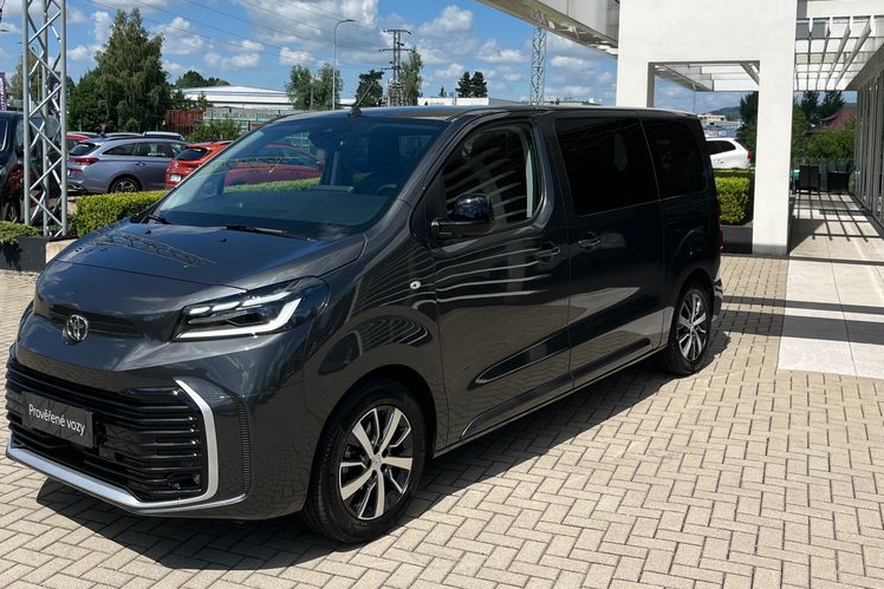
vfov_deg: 35.6
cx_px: 417
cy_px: 190
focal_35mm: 37
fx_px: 909
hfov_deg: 51.9
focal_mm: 5.1
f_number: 1.6
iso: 50
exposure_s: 1/5556
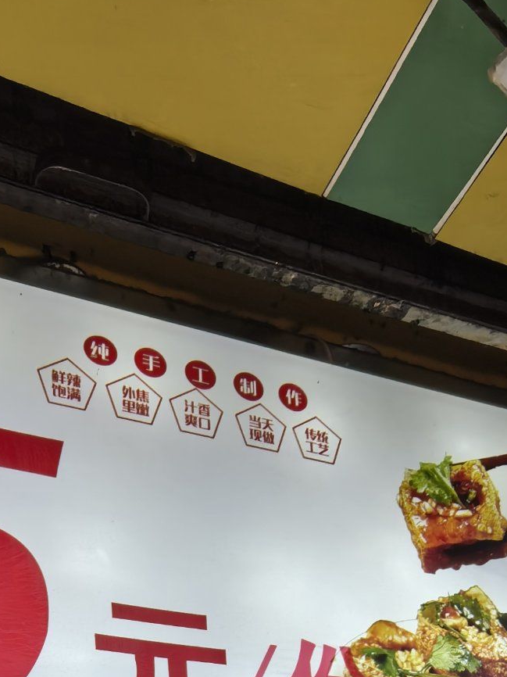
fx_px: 801
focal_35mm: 41
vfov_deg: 32.0
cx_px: 130
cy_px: 921
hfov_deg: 34.4
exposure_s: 1/312
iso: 50
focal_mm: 1.95
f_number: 2.2
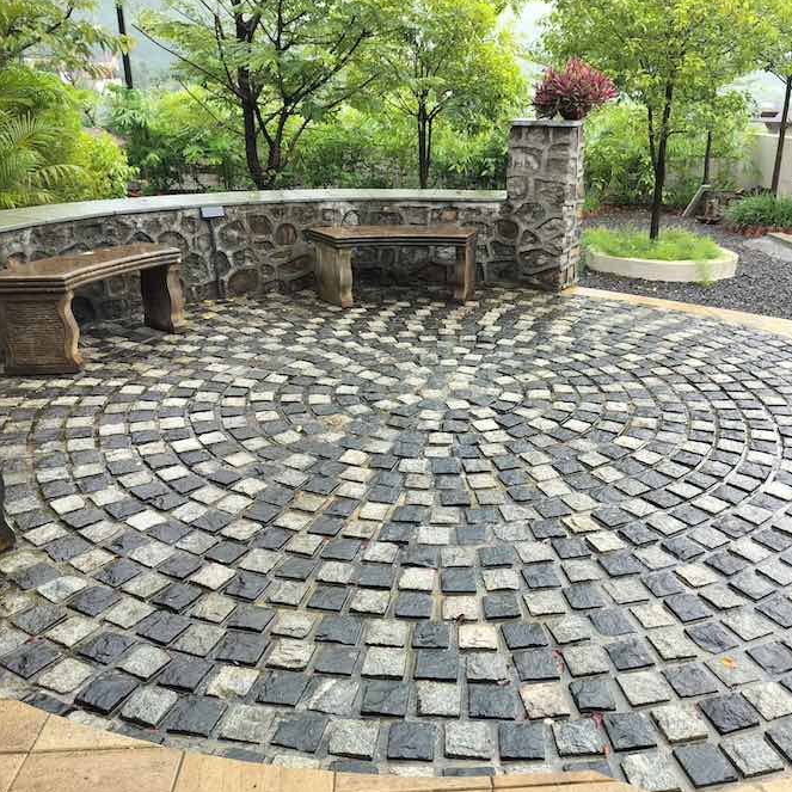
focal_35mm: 29
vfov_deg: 55.6
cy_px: 400
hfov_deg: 55.5
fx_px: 751
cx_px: 444
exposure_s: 1/50
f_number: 1.7
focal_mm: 5.24
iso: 100
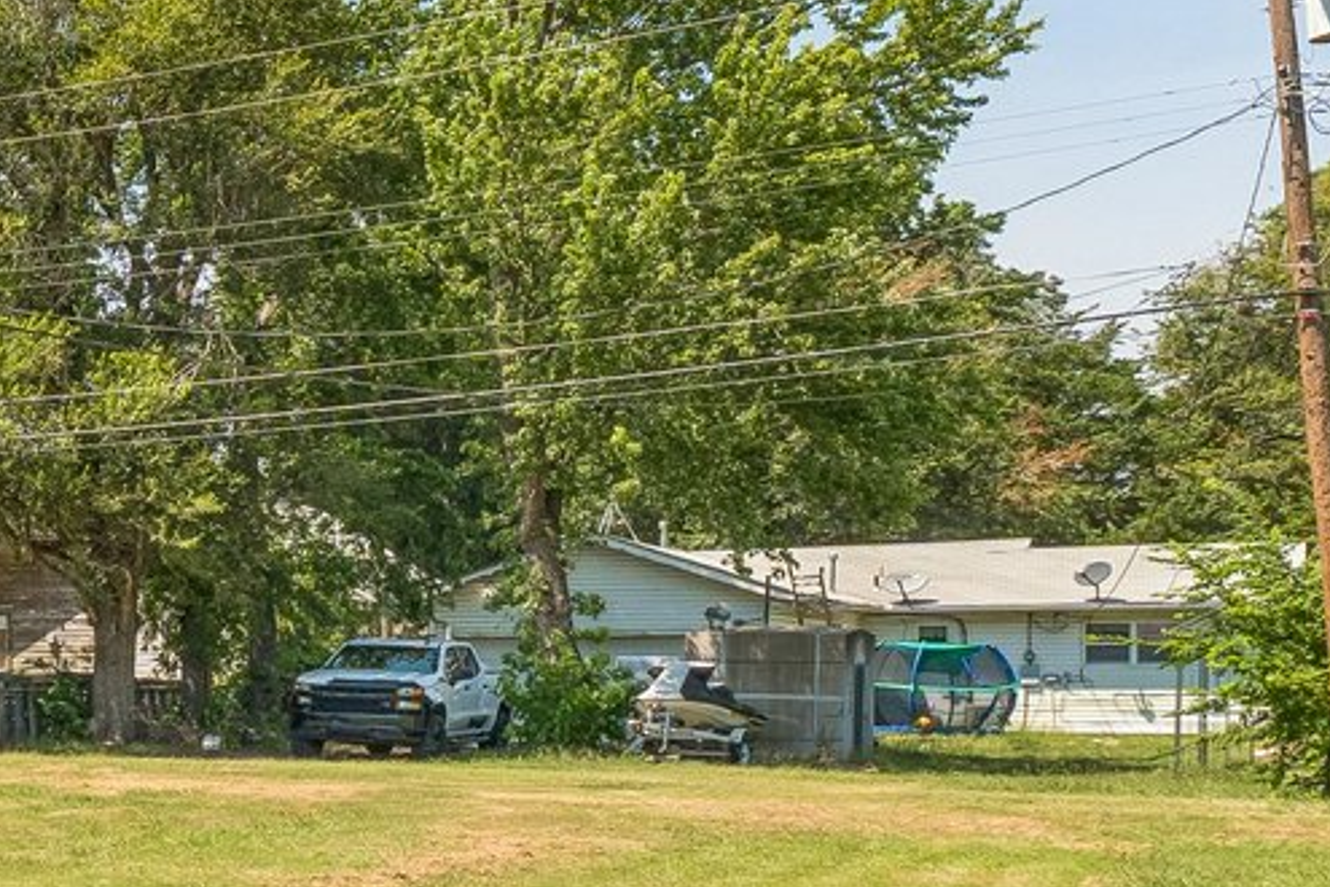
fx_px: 2290
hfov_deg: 23.1
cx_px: -862
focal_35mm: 62
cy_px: 663
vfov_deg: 21.7
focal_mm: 10
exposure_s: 1/320
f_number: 8
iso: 200
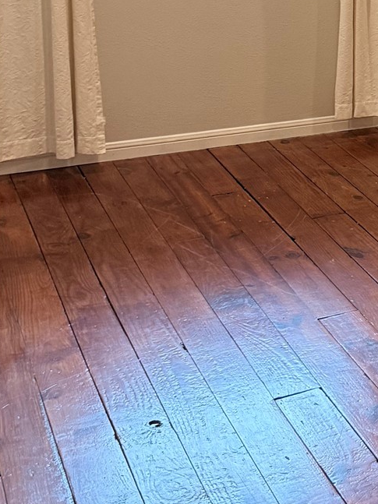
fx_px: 1107
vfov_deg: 24.9
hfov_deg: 17.2
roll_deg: -3.0
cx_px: 593
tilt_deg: -9.8
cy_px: 45
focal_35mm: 76
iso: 320
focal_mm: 6.76
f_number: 1.78
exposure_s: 1/60
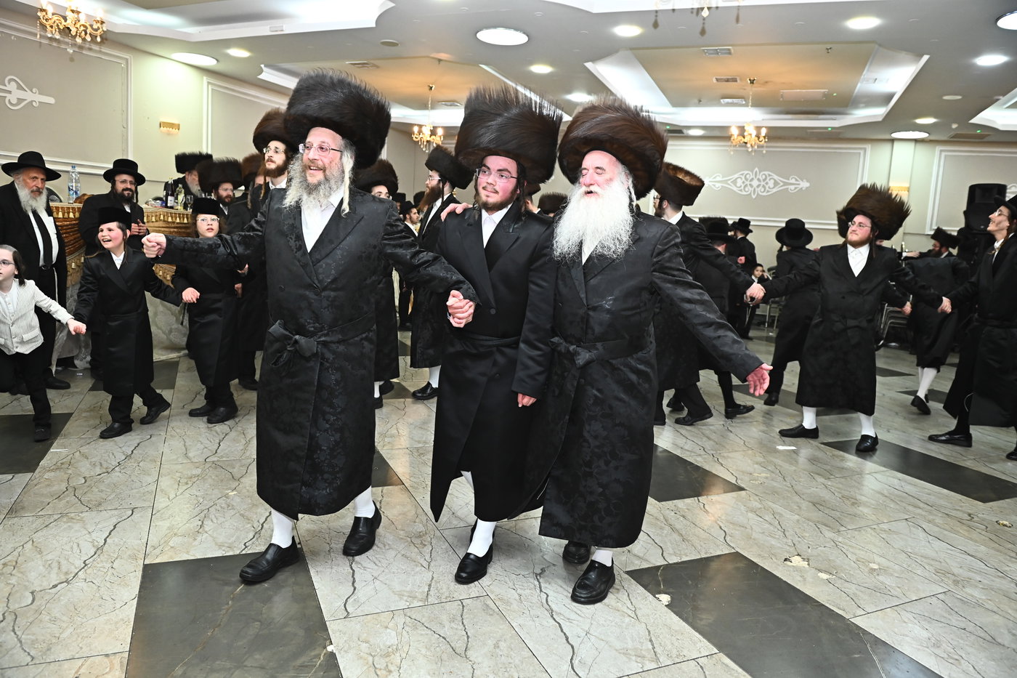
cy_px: 339
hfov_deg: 73.8
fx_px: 678
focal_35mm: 24
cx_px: 508
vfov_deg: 53.1
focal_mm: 24
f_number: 4.5
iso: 2000
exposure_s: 1/200
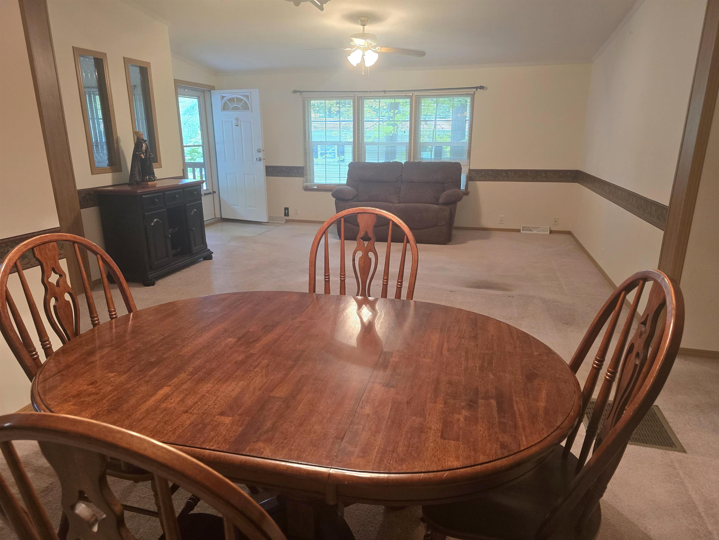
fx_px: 478
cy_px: 270
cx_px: 360
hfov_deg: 73.9
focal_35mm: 23
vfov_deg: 58.9
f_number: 1.7
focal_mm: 6.3
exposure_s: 1/120
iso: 320
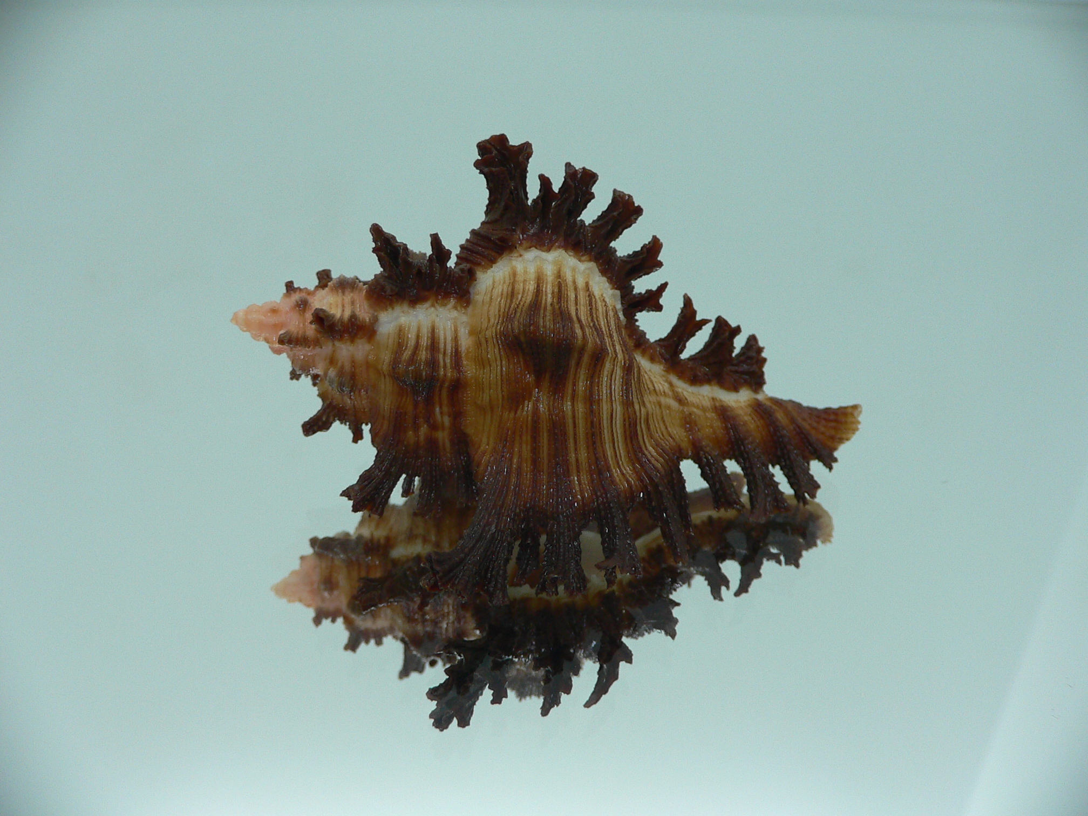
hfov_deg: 52.6
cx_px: 544
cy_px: 408
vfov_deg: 40.7
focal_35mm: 35
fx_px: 1100
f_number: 2.8
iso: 100
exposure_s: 1/60
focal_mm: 4.6
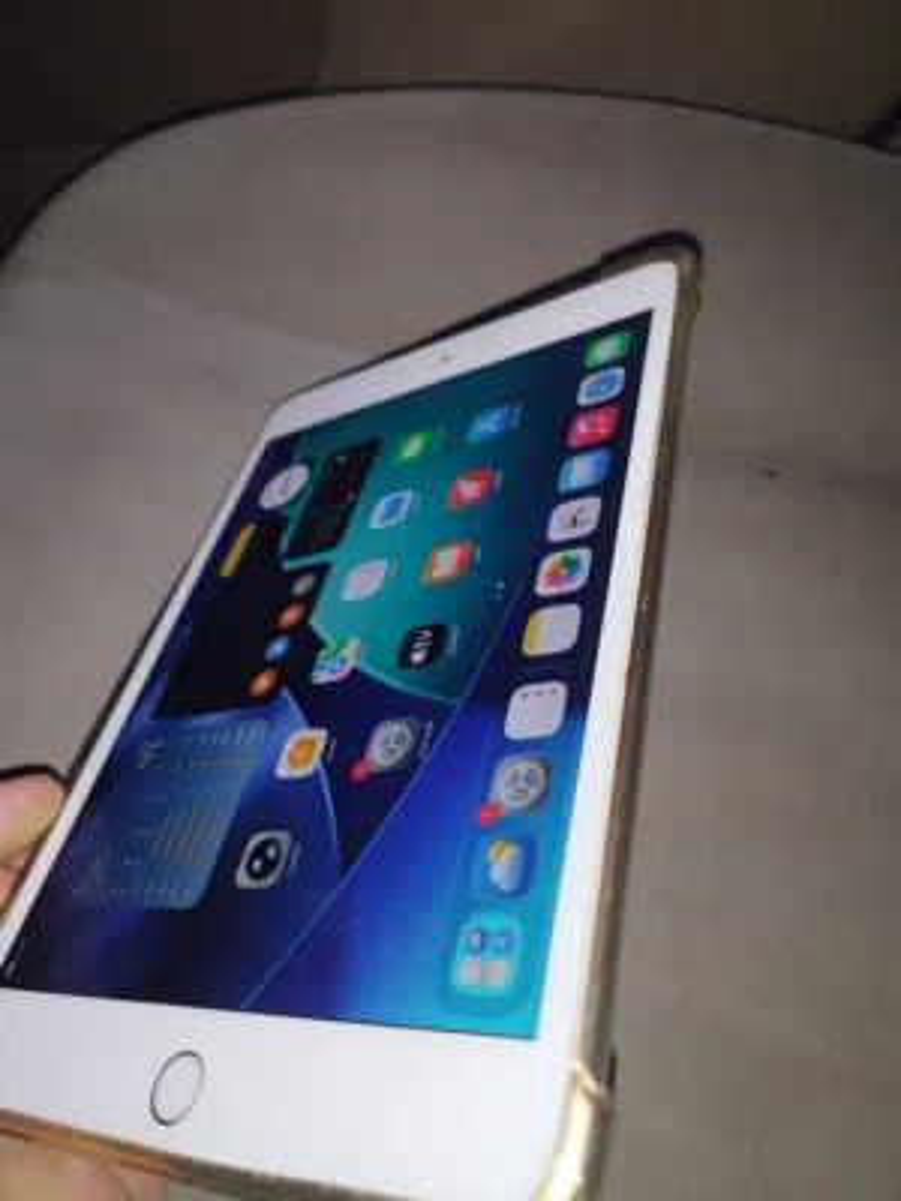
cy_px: 600
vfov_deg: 67.3
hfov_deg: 53.1
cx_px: 450
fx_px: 902
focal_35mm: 26
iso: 1417
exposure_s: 1/100
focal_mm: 6.24
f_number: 1.8
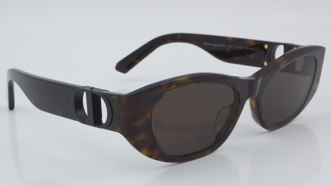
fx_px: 759
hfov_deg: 24.6
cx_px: 165
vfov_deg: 14.0
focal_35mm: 87
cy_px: 104
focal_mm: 55
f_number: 29
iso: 100
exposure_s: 1/4
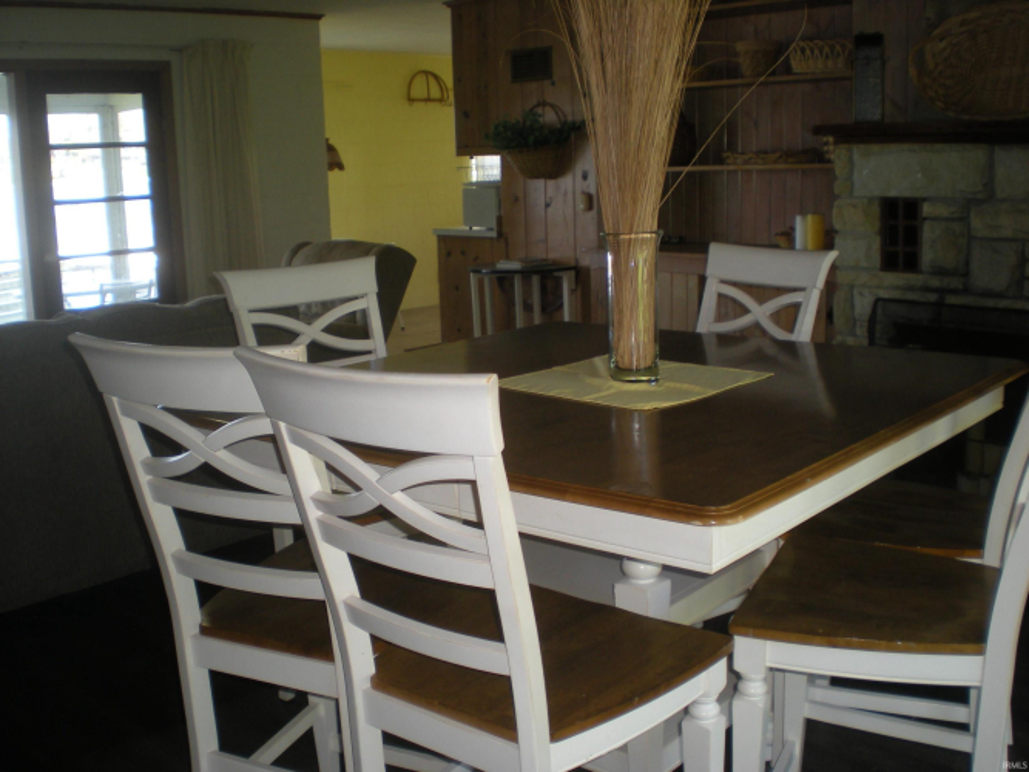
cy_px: 386
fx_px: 1129
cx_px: 514
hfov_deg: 49.0
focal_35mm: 38
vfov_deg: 37.7
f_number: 3.1
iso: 86
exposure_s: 1/30
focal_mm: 6.3
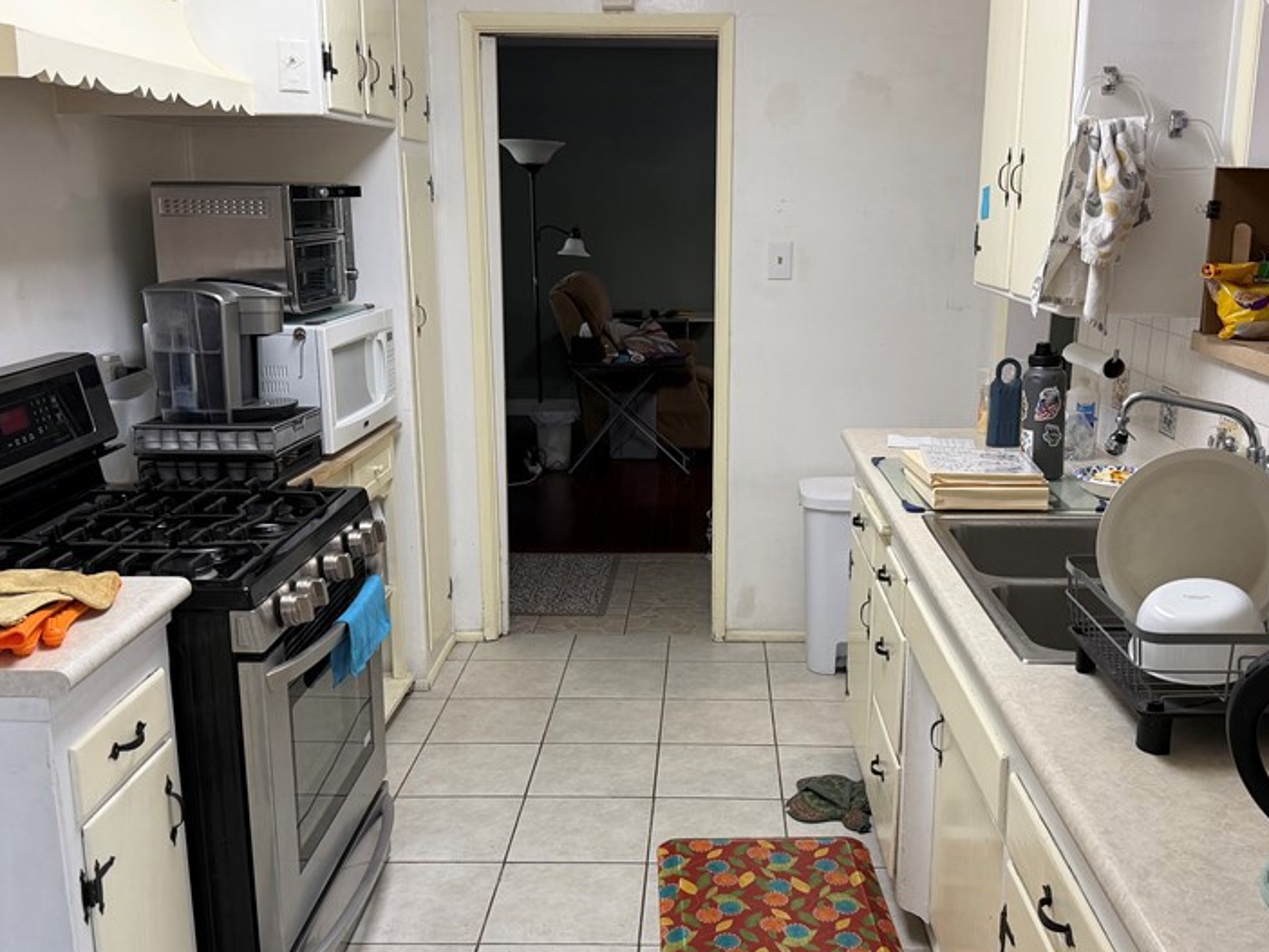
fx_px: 1284
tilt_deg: -13.7
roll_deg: +0.6
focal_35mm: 35
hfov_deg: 52.5
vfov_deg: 40.7
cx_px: 696
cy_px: 517
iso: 160
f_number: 1.78
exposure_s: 1/120
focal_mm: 6.76
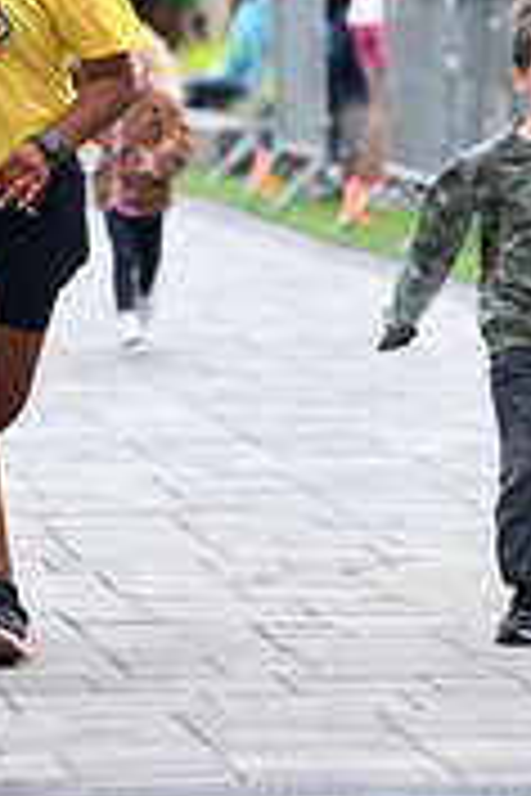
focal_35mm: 326
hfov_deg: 4.2
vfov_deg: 6.3
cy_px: -27
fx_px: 7212
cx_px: 403
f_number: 2.8
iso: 640
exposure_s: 1/2500
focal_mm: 105
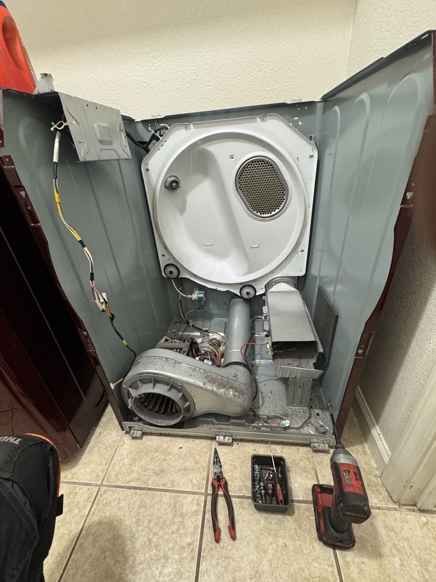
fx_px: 252
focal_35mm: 15
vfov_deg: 98.2
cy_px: 292
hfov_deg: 81.7
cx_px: 215
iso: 500
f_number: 2.2
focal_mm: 2.22
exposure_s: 1/60
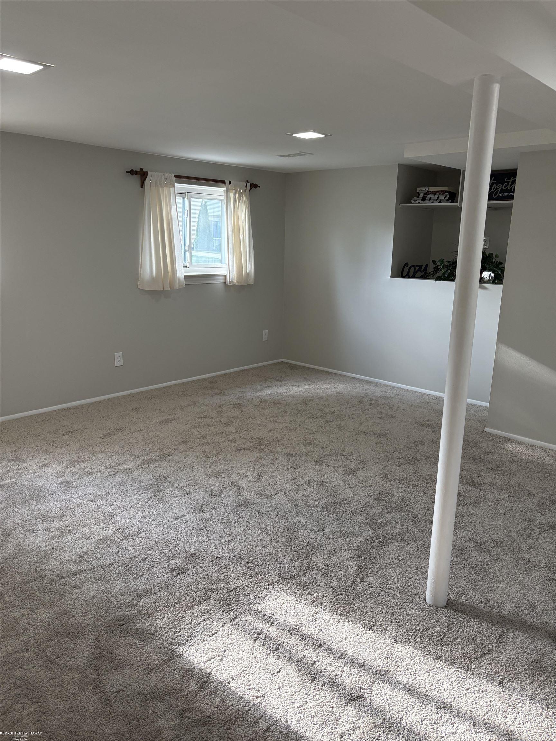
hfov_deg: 53.1
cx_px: 278
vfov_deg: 67.3
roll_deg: -1.1
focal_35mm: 26
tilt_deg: -12.5
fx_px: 557
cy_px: 370
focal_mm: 5.96
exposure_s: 1/120
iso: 160
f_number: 1.6
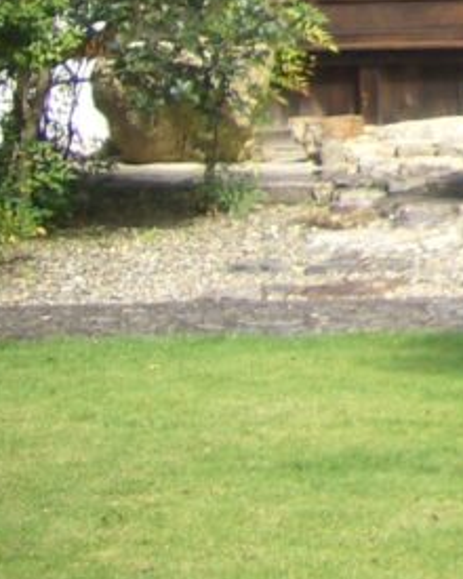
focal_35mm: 159
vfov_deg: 11.4
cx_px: 1130
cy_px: -381
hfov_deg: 8.8
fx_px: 2723
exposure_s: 1/250
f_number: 2.6
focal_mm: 5.8
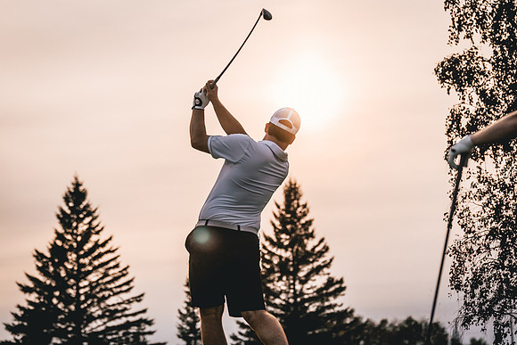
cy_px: 172
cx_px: 258
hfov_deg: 17.1
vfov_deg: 11.4
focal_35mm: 120
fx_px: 1724
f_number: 2.8
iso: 400
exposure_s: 1/8000
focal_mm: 80
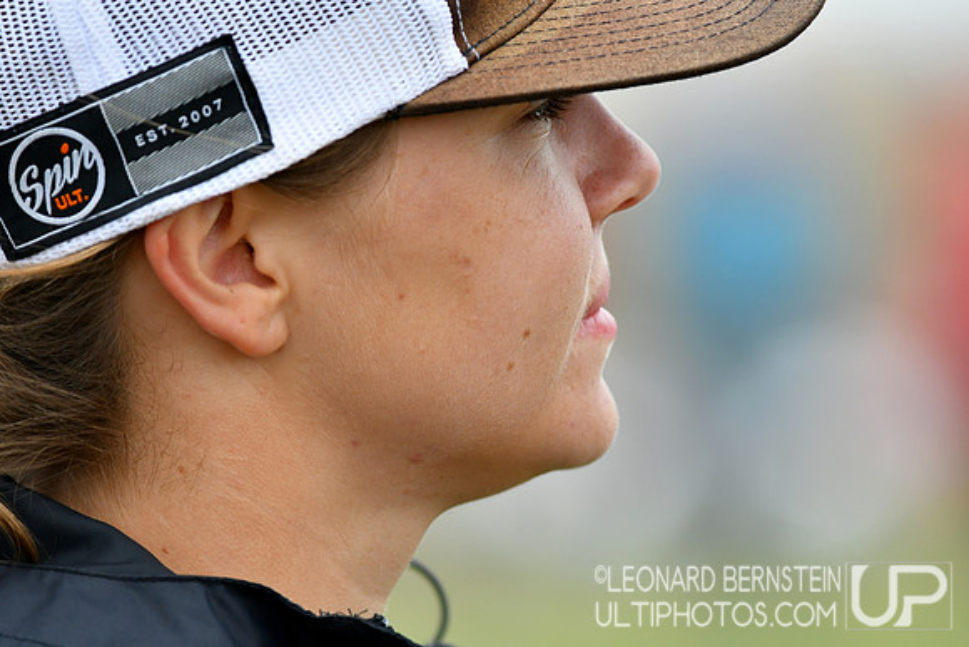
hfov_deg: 4.6
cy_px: 324
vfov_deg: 3.1
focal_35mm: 450
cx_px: 484
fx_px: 12115
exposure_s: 1/2500
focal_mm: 300
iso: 800
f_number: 5
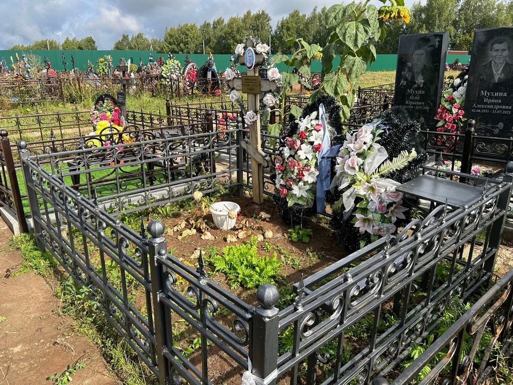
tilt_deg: -10.8
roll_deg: +0.8
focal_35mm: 26
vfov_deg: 53.1
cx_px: 256
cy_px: 192
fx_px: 385
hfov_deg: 67.3
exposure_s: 1/2123
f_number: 1.5
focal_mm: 5.7
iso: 50
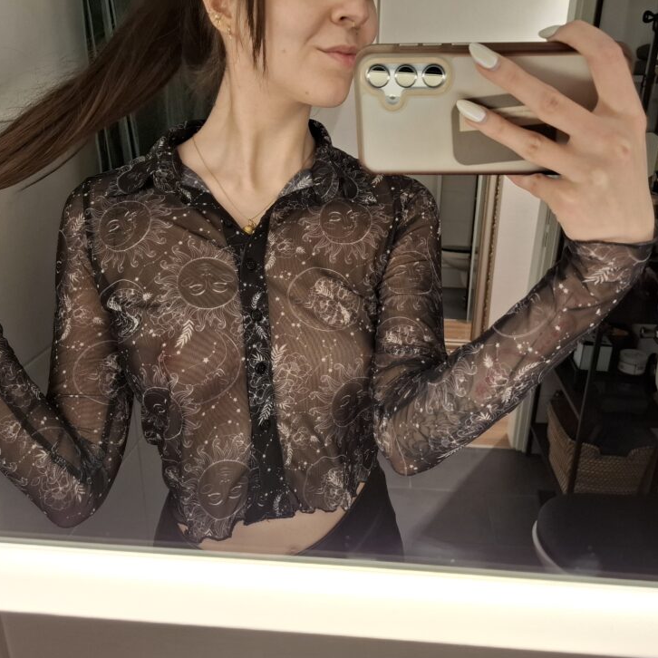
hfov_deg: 57.1
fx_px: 602
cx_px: 374
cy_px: 339
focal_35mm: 28
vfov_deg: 57.3
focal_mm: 5.54
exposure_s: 1/50
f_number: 1.8
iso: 250
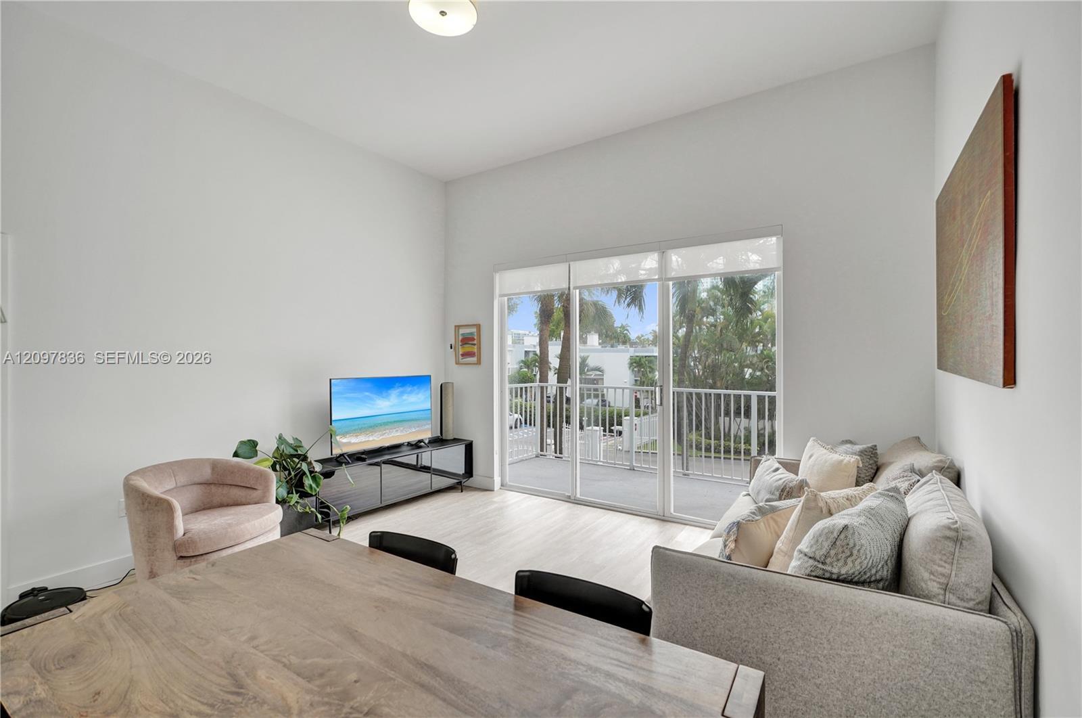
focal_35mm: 16
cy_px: 359
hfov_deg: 96.8
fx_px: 480
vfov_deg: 73.5
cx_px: 541
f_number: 4
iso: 500
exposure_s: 1/160
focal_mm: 16
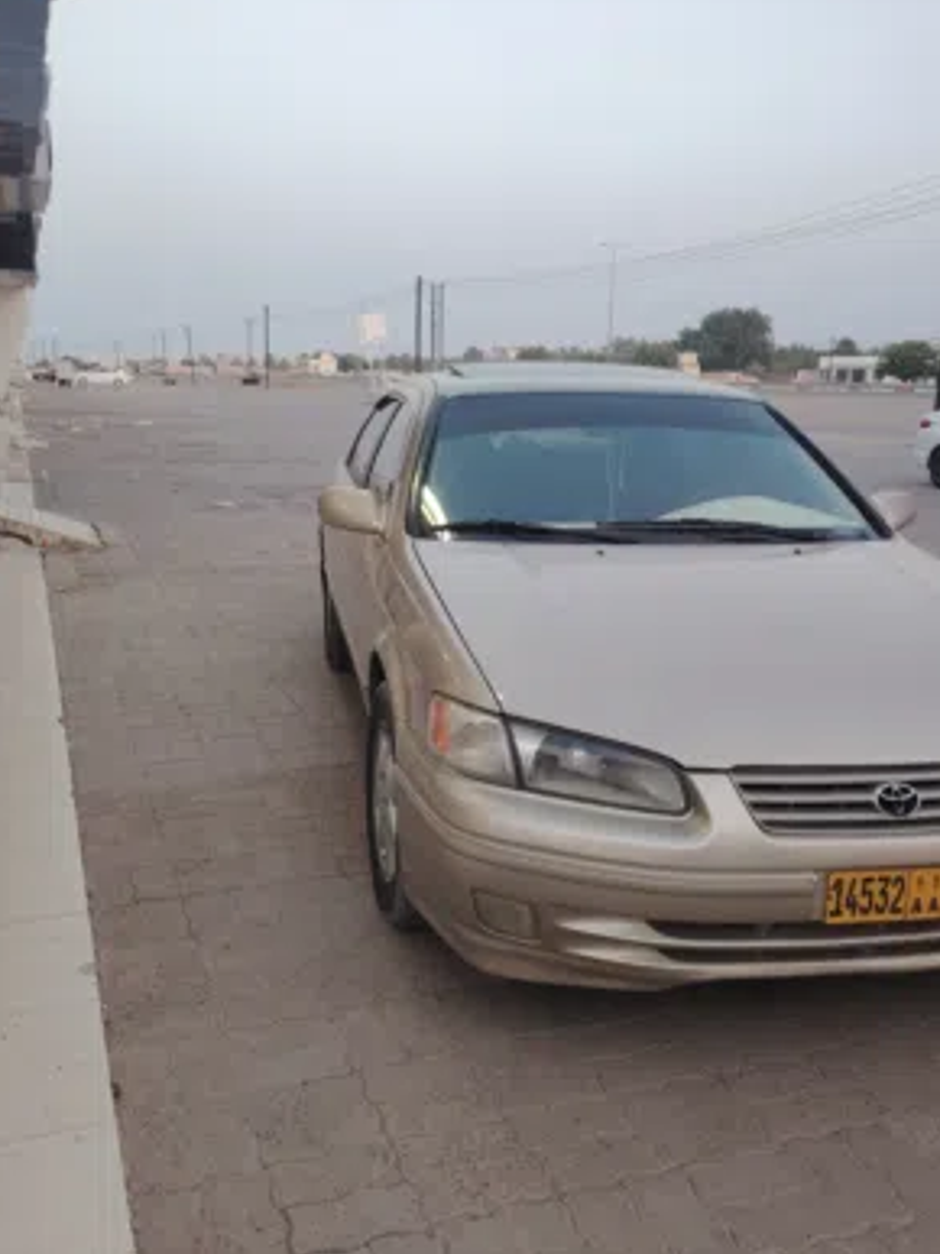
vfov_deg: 58.4
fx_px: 1123
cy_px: 625
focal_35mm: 31
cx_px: 470
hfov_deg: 45.4
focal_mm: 5.25
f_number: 1.75
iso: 341
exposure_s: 1/100
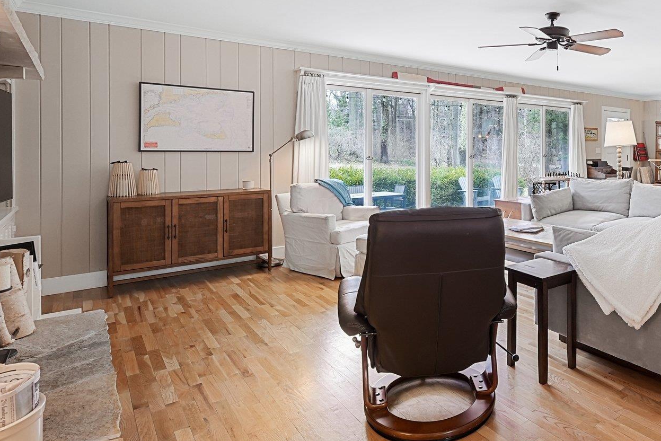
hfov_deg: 69.3
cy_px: 138
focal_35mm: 24
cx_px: 489
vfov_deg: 51.9
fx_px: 440
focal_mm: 14.6
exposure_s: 1/4
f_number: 10
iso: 2000
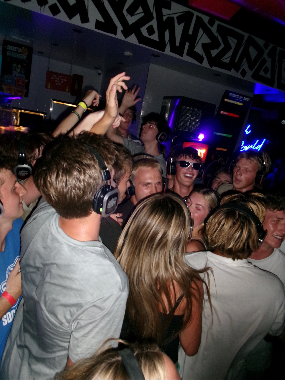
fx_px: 307
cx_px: 142
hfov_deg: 49.7
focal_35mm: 28
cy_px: 190
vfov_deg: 63.4
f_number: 3.9
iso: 400
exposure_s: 1/50
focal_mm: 5.1
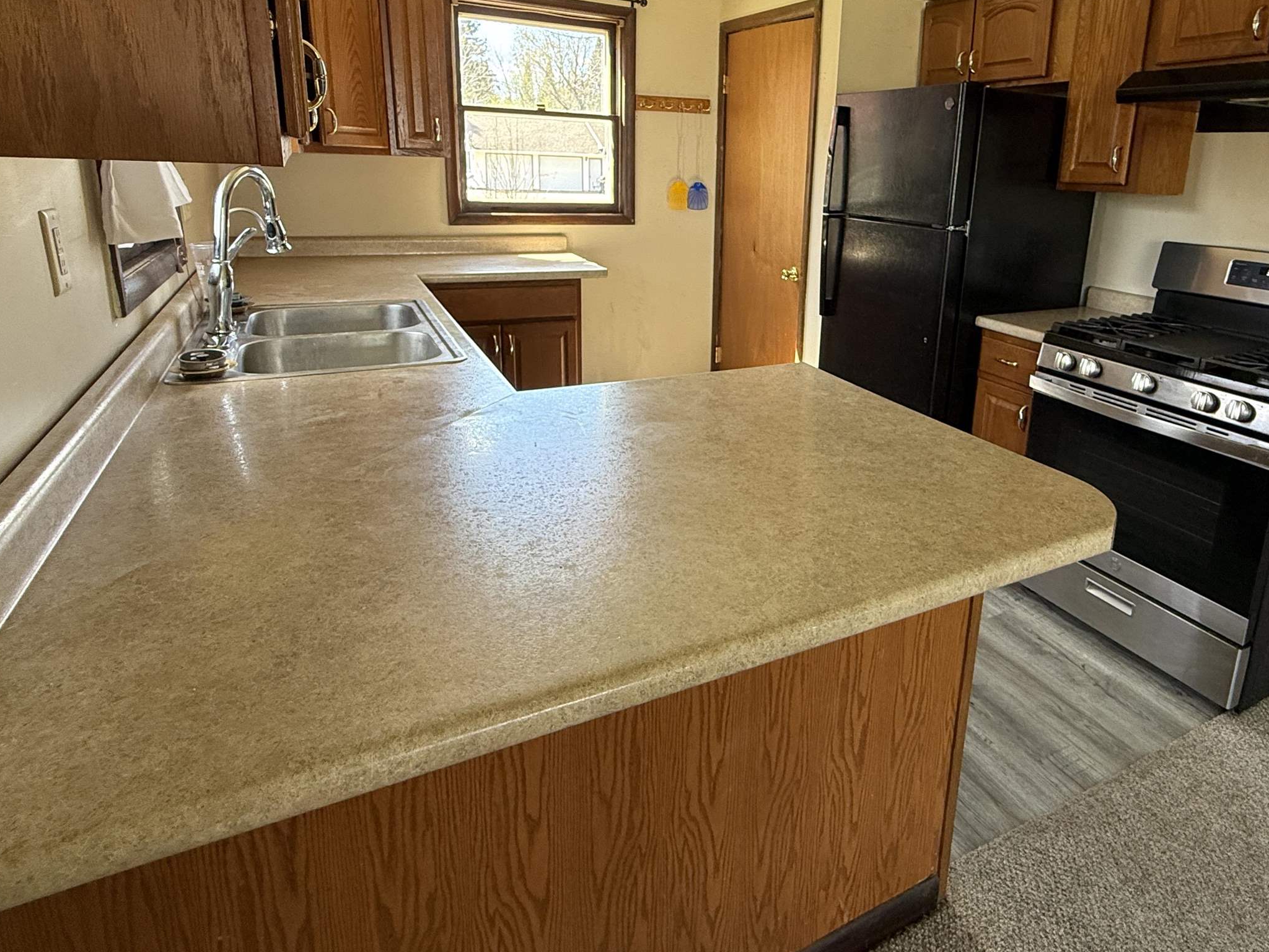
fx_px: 770
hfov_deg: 78.2
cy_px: 342
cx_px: 755
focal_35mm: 21
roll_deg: -3.0
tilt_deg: -12.9
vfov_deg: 62.3
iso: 160
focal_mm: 2.22
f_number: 2.2
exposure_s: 1/99
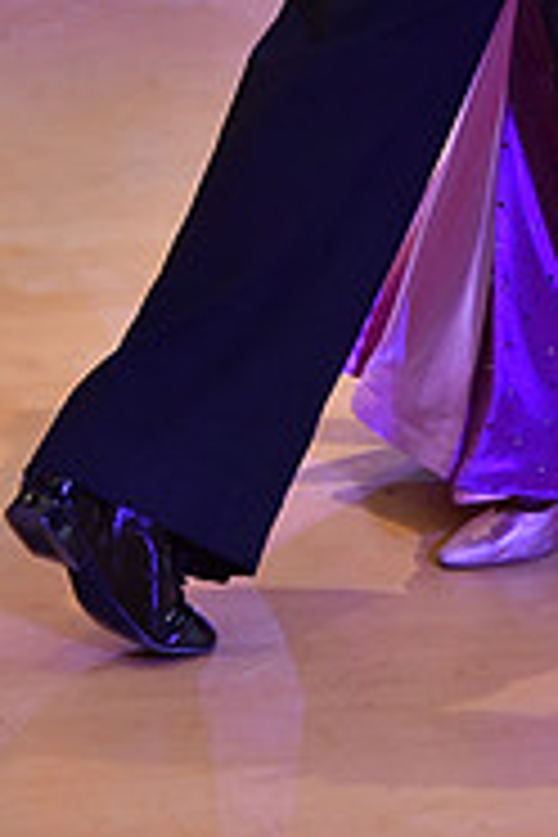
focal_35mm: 218
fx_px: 5068
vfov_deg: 9.3
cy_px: -292
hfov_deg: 6.2
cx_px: 826
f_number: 5
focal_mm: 70
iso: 1600
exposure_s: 1/250
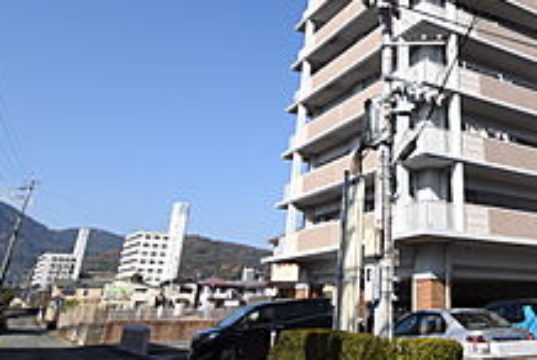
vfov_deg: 38.3
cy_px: 63
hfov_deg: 52.0
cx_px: 458
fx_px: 493
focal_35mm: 33
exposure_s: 1/800
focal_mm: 12
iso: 800
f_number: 14
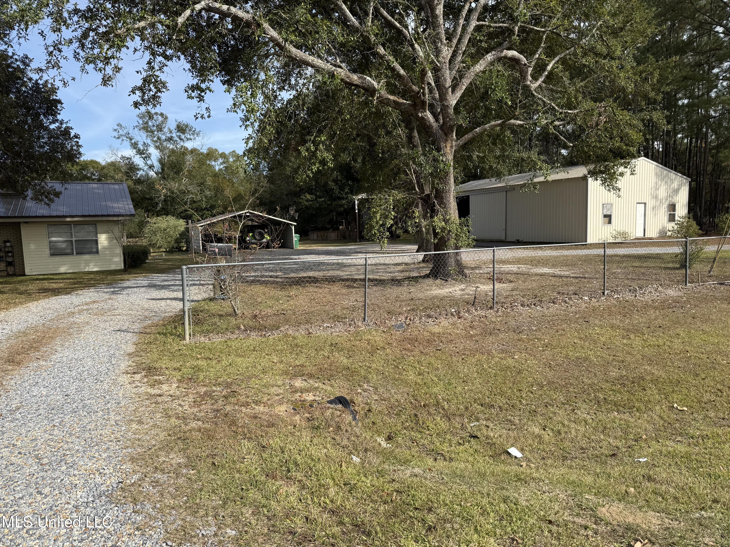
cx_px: 365
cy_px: 274
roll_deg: +1.7
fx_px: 506
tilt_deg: -5.8
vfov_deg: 56.8
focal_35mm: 24
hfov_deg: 71.6
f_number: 1.78
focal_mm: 6.76
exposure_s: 1/3425
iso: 80
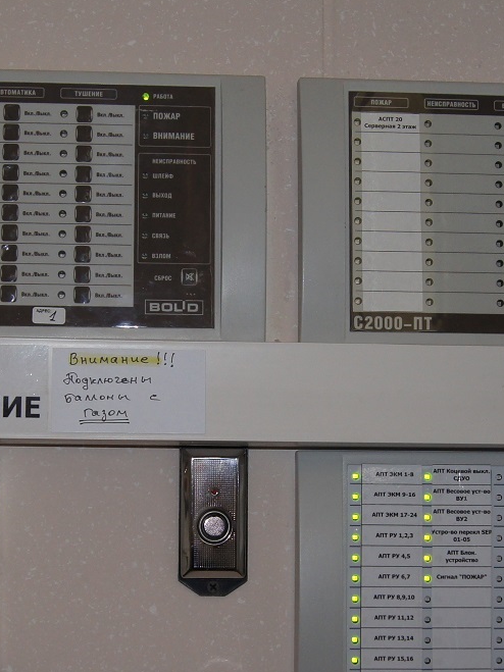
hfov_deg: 20.1
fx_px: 1418
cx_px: 210
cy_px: 442
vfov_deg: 26.5
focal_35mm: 73
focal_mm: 22
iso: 400
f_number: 5.6
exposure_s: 1/60
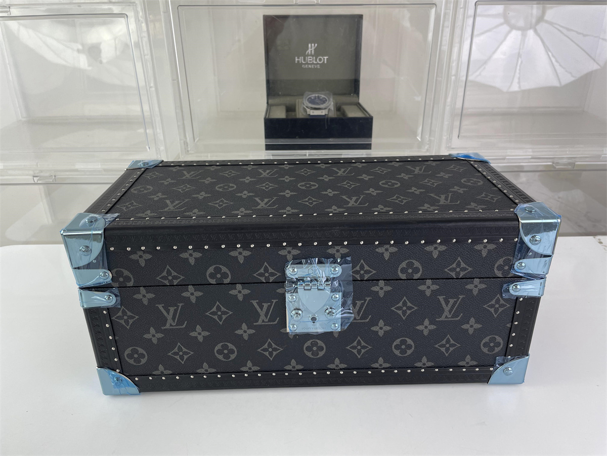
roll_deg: +1.1
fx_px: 456
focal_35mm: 26
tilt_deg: -25.2
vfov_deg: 53.1
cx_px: 304
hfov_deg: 67.3
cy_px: 228
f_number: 1.6
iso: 32
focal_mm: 4.2
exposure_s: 1/136
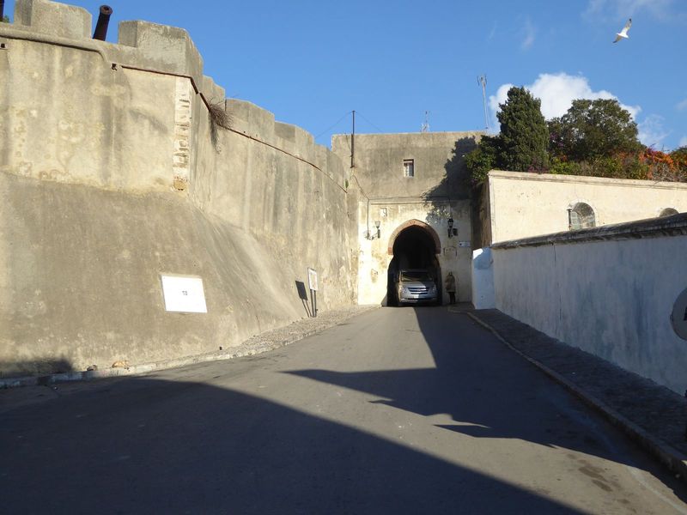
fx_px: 913
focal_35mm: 46
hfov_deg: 41.2
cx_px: 344
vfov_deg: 31.5
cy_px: 258
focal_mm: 7.8
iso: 80
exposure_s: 1/640
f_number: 3.9
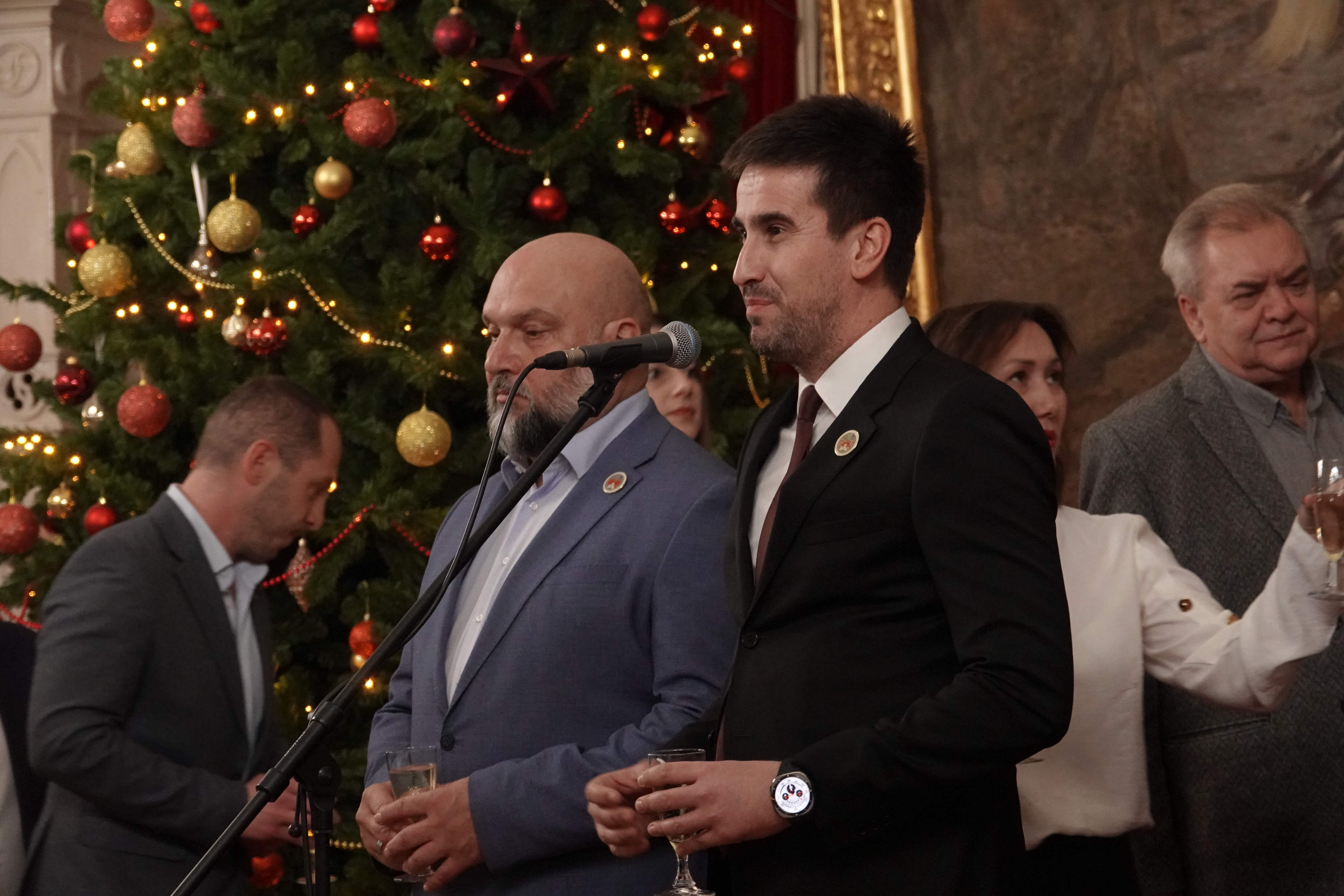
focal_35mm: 119
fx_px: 4442
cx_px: 672
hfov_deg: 17.2
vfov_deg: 11.5
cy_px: 448
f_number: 4
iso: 1600
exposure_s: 1/60
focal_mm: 43.48
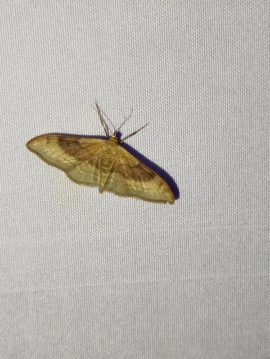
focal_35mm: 88
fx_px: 915
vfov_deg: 22.3
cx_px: 135
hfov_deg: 16.8
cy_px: 180
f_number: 1.7
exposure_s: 1/50
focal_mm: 5.31
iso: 125
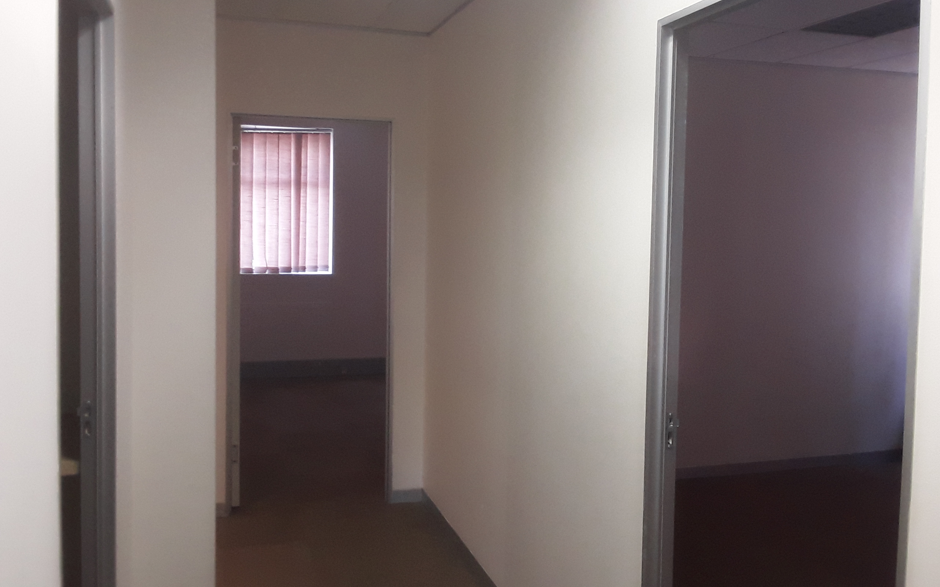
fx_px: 820
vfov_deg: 39.3
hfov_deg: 59.7
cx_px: 473
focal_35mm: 32
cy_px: 247
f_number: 1.9
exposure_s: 1/50
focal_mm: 2.2
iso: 160
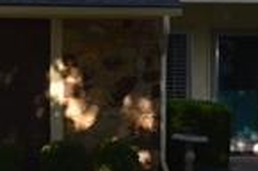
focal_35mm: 233
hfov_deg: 8.8
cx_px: 285
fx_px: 1666
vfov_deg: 5.8
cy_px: 182
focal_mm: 22
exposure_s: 1/250
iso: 100
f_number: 5
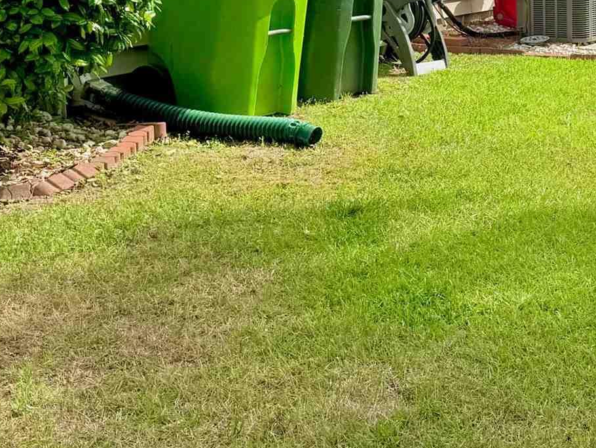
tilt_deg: -1.7
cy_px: -21
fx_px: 1395
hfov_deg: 23.1
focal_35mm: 81
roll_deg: +0.5
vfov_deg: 17.7
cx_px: 598
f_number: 1.78
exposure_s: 1/8130
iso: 80
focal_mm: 6.76
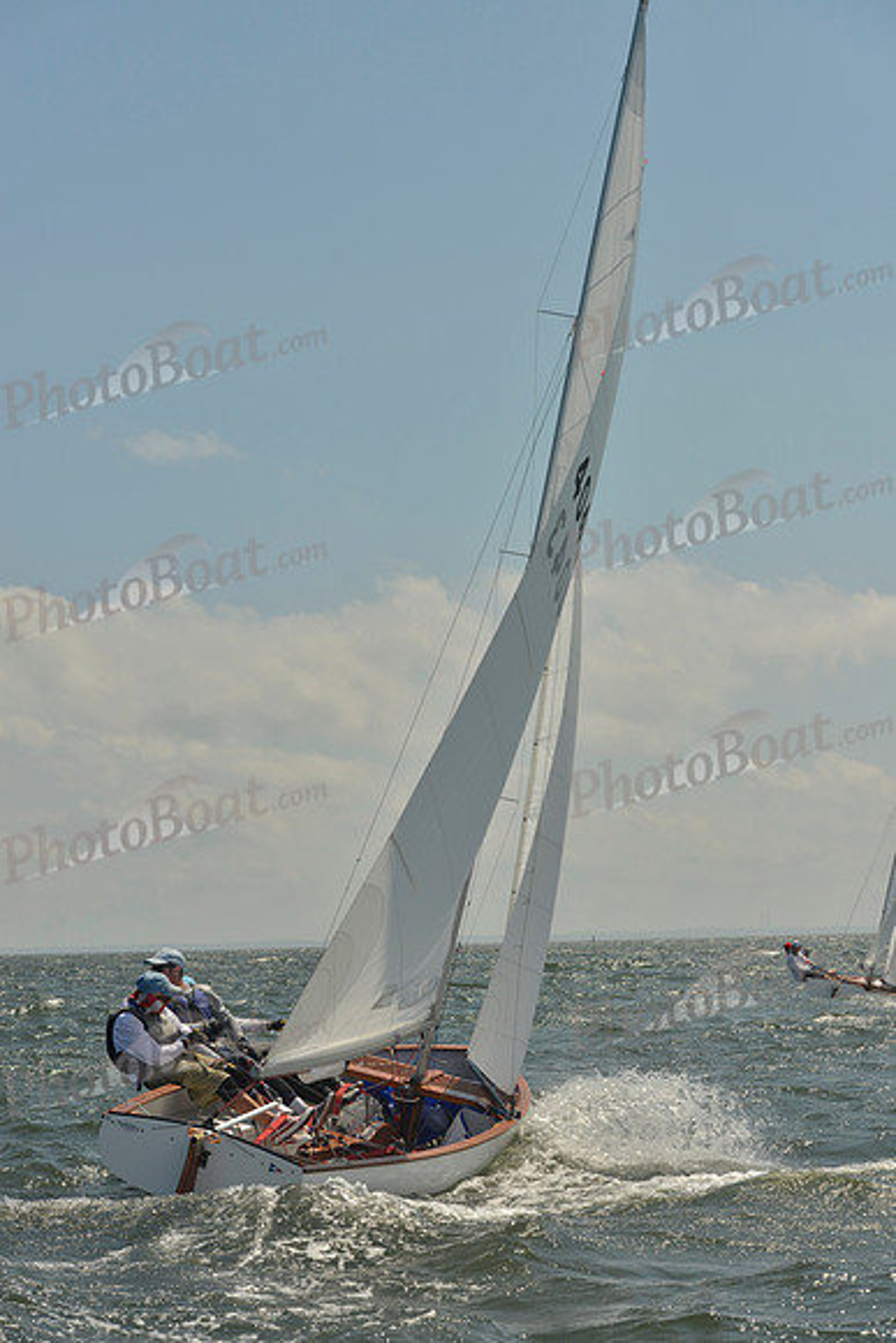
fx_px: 2612
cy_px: 672
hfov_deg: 19.5
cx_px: 448
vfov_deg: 28.8
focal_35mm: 70
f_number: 8
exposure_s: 1/1600
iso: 200
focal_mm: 70
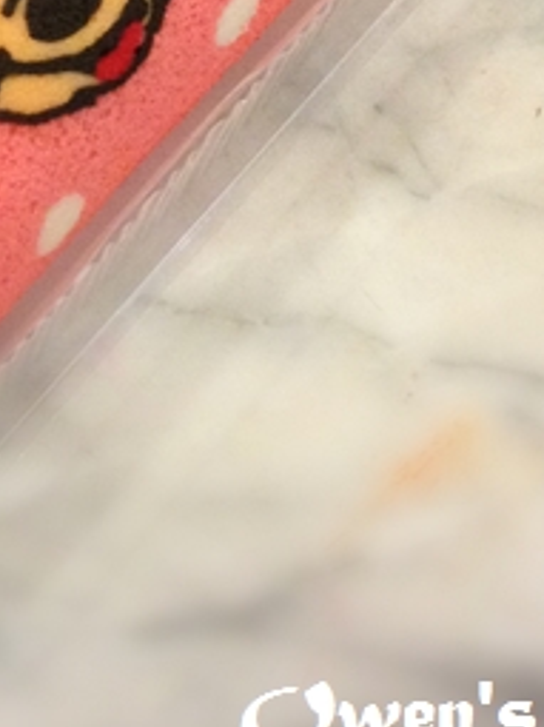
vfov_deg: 18.1
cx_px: 73
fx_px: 2160
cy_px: -157
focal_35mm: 103
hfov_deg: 14.2
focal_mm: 4.28
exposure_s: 1/20
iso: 320
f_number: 2.4
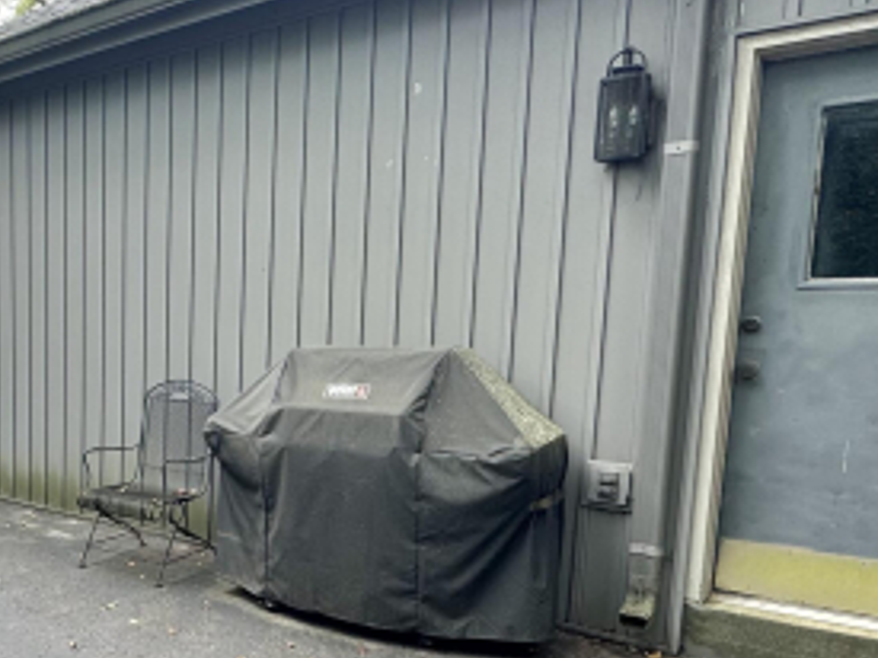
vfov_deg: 41.2
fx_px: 862
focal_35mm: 34
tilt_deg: -8.6
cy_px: 441
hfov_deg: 49.5
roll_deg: -0.9
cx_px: 129
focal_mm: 2.22
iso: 40
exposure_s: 1/134
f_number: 2.2
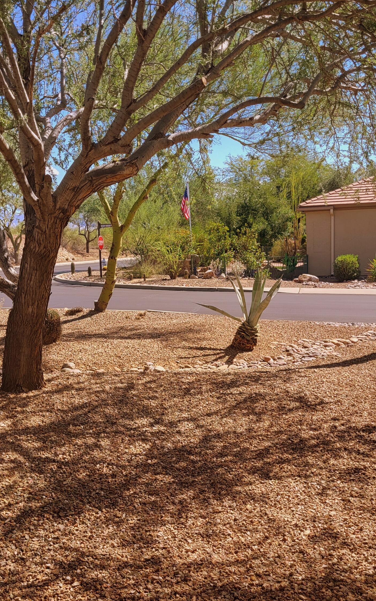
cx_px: 157
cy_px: 302
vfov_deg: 52.7
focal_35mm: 37
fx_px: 607
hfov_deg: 34.4
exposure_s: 1/1117
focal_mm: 5.4
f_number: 1.8
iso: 40
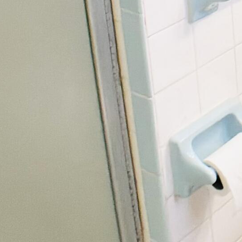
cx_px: 359
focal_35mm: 137
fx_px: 1084
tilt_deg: -18.3
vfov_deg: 12.4
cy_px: -54
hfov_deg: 12.2
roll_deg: +0.7
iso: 125
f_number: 1.8
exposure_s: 1/60
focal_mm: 3
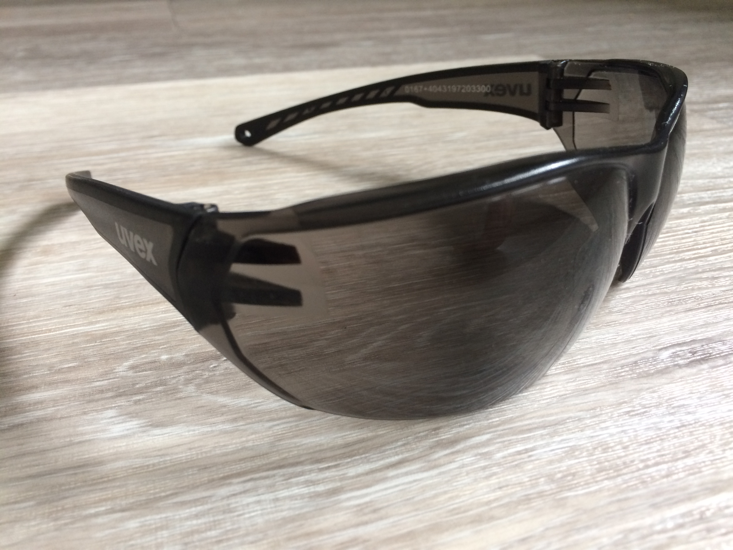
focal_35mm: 29
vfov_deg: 48.2
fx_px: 614
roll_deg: +0.7
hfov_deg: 61.7
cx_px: 366
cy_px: 275
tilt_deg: -29.3
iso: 125
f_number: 2.2
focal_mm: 4.15
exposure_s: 1/33
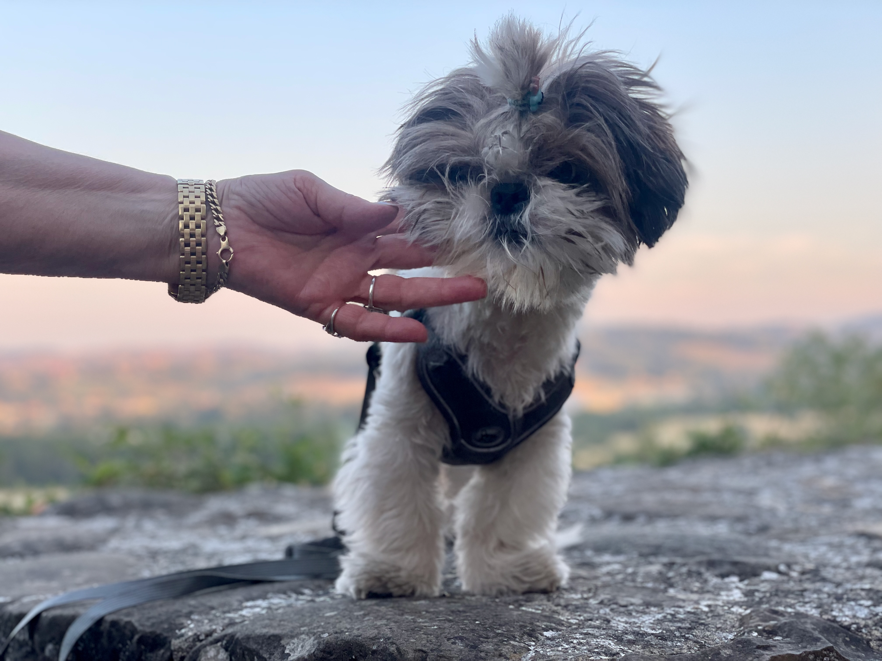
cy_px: 330
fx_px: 1325
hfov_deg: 36.8
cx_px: 441
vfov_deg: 28.0
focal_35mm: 52
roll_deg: +1.5
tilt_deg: +2.4
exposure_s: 1/154
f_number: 2
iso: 25
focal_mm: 6
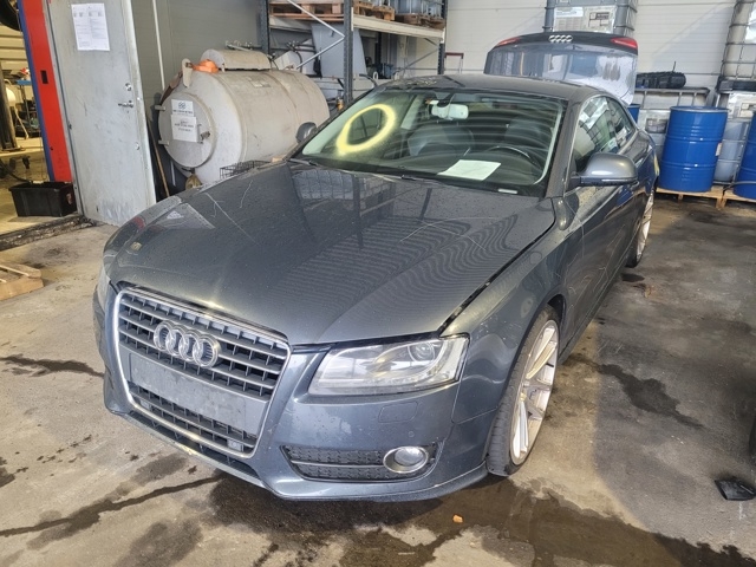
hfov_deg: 67.3
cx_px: 378
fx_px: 568
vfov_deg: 53.1
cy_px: 284
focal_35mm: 26
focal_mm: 5.4
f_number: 1.8
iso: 500
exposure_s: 1/50
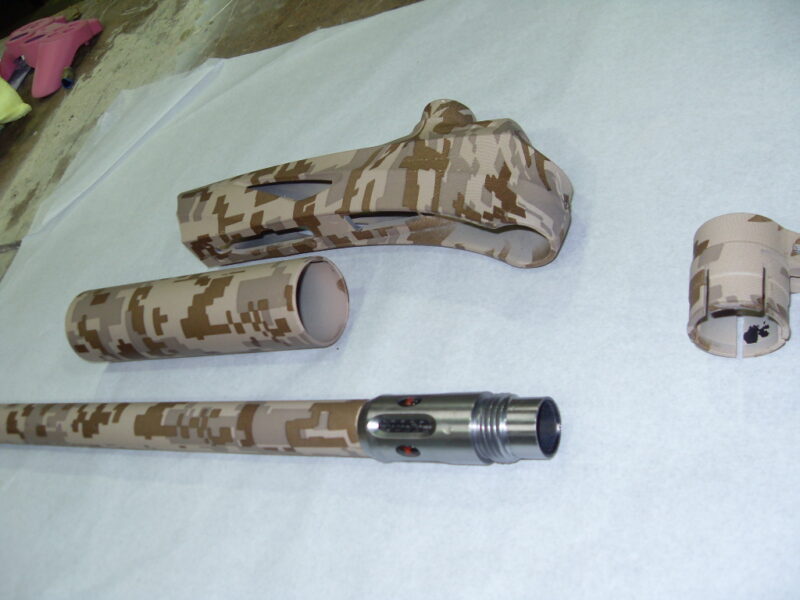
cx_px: 400
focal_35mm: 35
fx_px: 809
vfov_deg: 40.7
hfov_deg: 52.6
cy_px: 300
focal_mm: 6.3
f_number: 2.8
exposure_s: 1/45
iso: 100
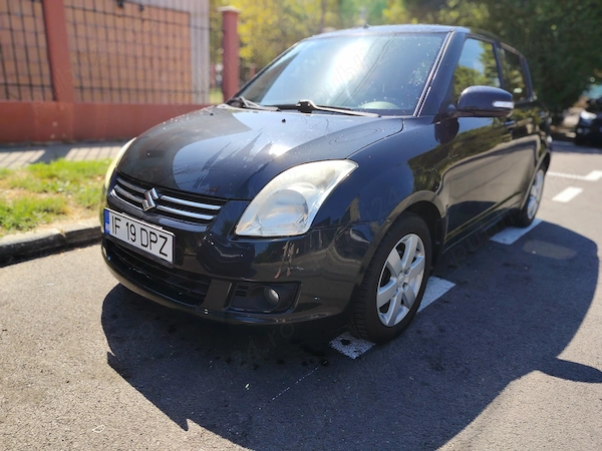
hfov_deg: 71.6
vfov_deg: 56.8
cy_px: 226
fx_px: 417
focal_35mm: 24
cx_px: 301
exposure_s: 1/513
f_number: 4
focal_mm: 5.25
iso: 100
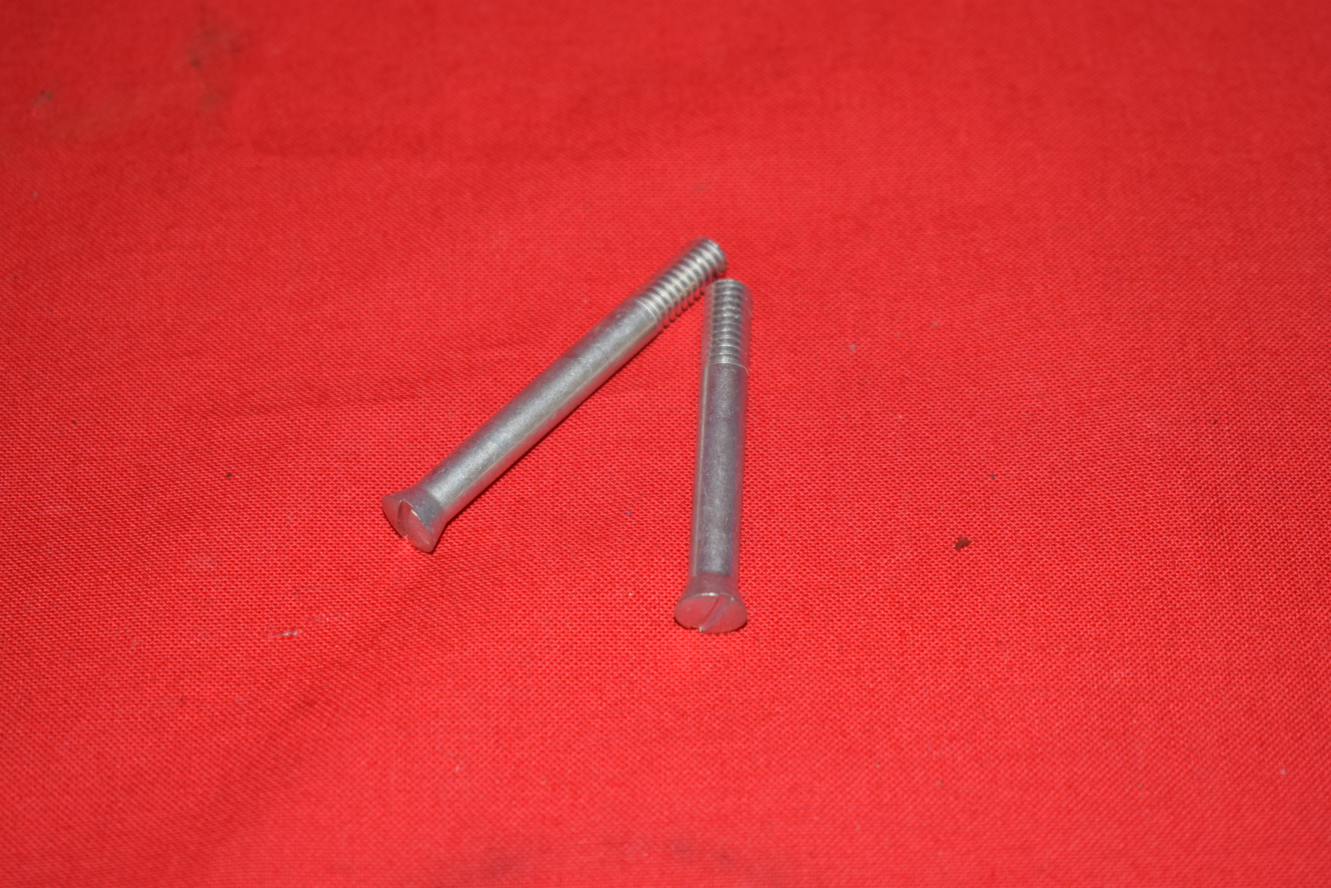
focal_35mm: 82
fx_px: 3051
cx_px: 666
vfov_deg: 16.6
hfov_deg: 24.6
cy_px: 444
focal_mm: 55
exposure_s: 1/125
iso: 640
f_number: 5.6
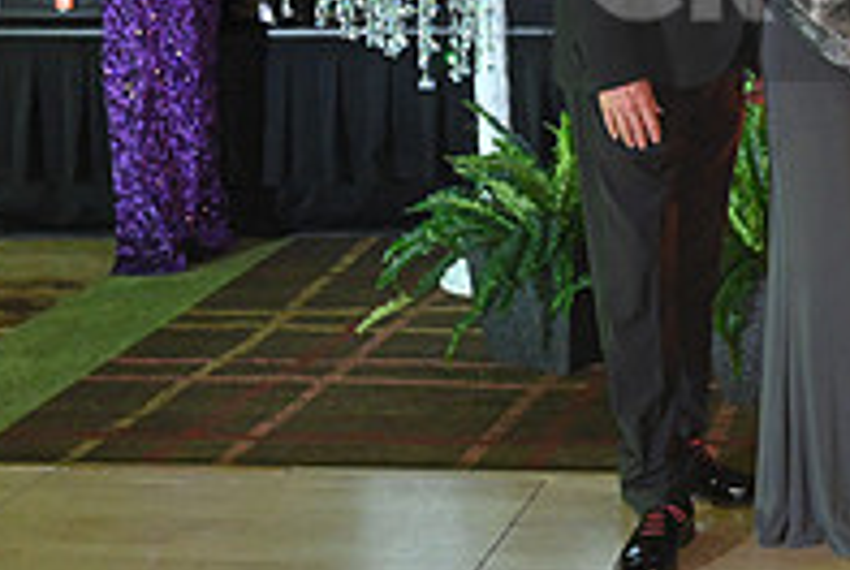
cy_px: -32
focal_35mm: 94
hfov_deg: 20.3
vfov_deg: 14.3
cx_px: 1014
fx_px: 2223
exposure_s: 1/320
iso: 3200
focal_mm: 32
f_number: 6.3
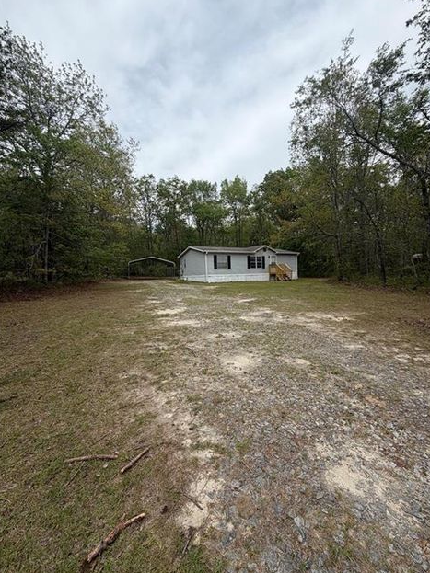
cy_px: 288
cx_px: 227
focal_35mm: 15
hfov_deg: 81.7
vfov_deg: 98.2
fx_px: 249
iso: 20
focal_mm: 2.22
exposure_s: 1/820
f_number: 2.2
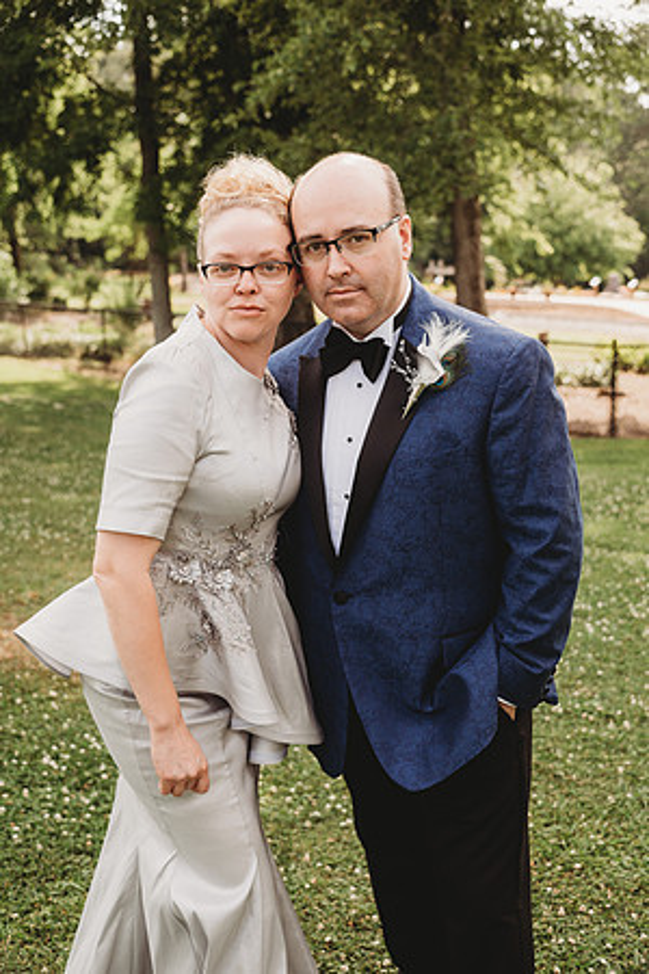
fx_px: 1082
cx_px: 324
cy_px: 487
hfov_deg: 33.4
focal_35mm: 40
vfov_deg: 48.5
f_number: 4
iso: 200
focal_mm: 40
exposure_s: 1/500
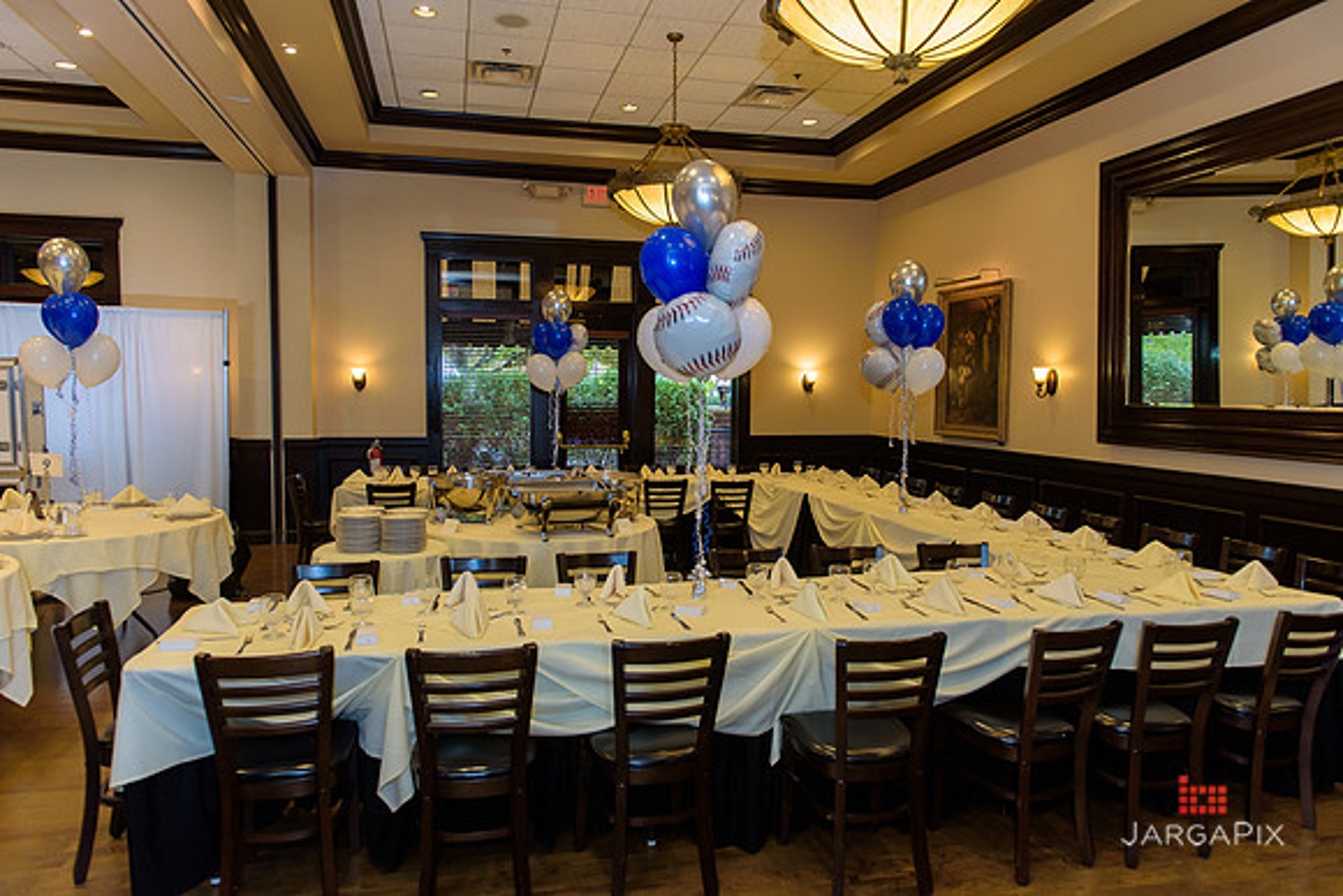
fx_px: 896
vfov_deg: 53.2
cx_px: 672
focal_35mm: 24
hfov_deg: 73.7
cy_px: 448
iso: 1250
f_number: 3.2
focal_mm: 24
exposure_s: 1/125
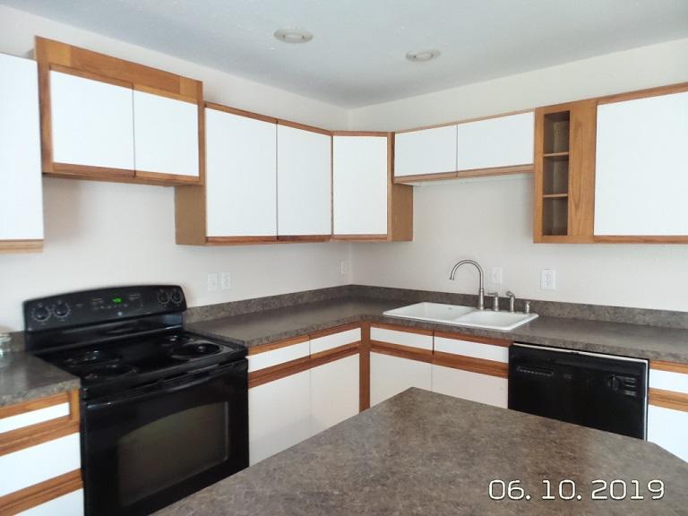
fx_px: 457
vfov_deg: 58.9
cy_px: 258
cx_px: 344
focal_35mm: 23
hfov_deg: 73.9
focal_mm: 4.1
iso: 800
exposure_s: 1/13
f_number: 2.8
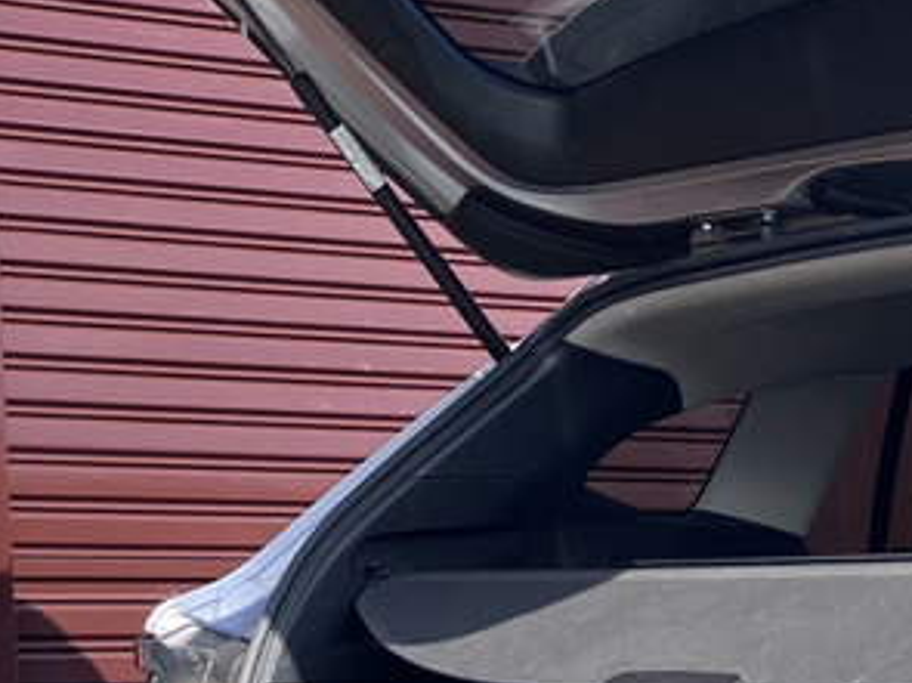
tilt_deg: +8.5
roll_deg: +1.9
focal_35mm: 114
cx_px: -229
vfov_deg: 13.0
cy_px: 241
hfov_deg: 16.4
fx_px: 3002
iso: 32
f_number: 1.8
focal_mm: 3.99
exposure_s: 1/600
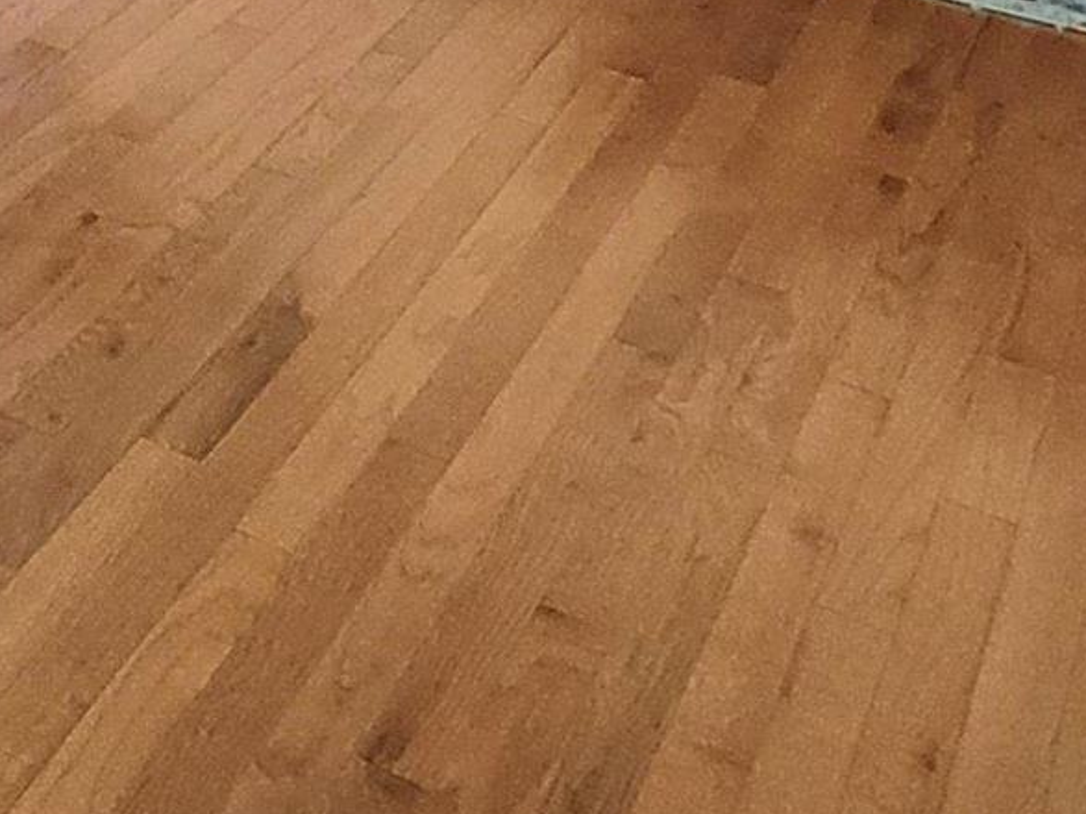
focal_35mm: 68
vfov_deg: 18.3
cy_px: -525
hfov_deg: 19.6
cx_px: -962
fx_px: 2133
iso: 320
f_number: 2.2
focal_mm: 2.2
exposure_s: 1/40
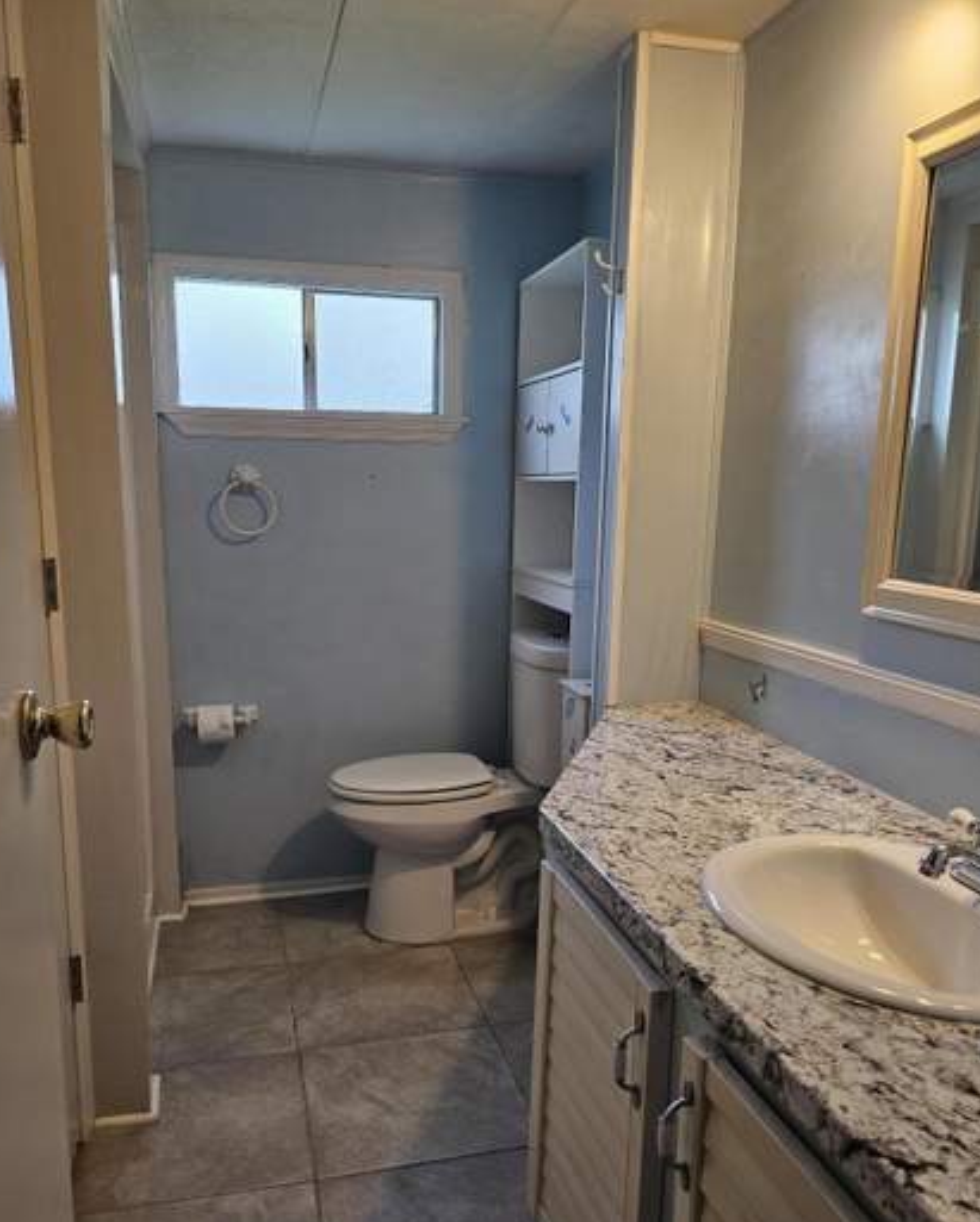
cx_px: 458
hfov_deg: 51.5
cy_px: 719
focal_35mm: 28
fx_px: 1014
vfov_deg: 61.8
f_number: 1.7
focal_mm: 6.3
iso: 80
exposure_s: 1/120
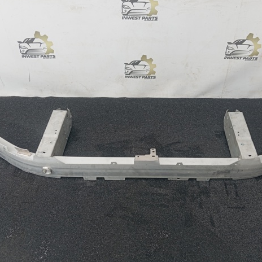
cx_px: 149
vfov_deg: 48.4
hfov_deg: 48.3
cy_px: 127
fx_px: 291
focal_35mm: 34
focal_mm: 4.22
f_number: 1.8
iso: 57
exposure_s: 1/50
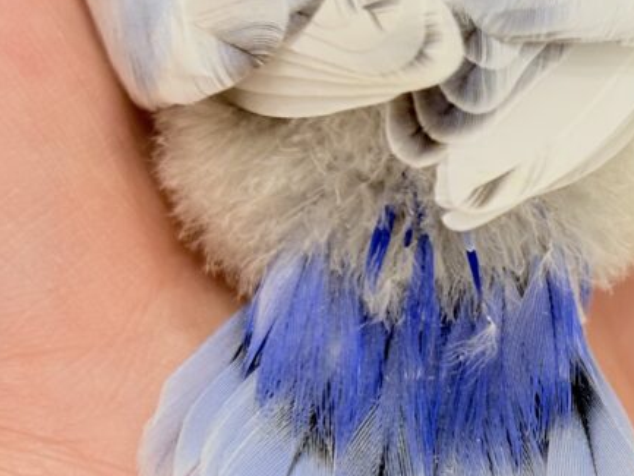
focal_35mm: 144
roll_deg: +2.6
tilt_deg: -32.4
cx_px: 640
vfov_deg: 10.3
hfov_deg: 13.5
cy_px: 409
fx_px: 2638
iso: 32
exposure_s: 1/50
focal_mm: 5.96
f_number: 1.6
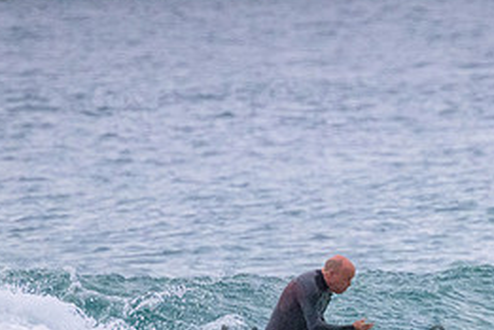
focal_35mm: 1778
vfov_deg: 0.8
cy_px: 339
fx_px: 24396
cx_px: 416
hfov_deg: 1.2
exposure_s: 1/640
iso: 9000
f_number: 11
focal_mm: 800
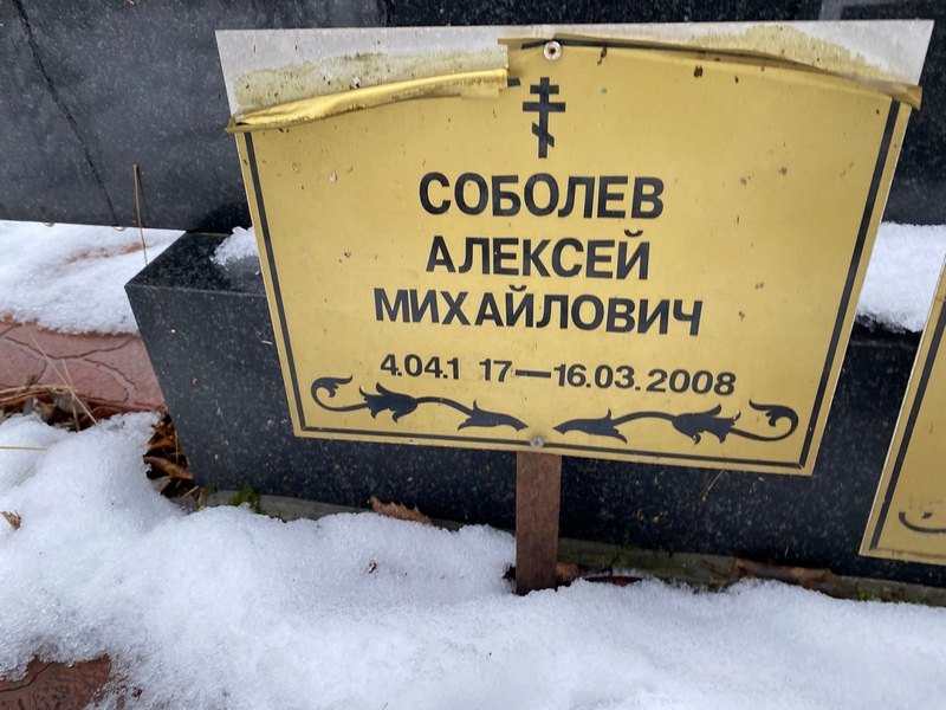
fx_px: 711
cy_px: 355
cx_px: 473
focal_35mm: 26
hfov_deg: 67.3
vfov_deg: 53.1
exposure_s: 1/121
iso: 125
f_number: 1.8
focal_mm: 4.25
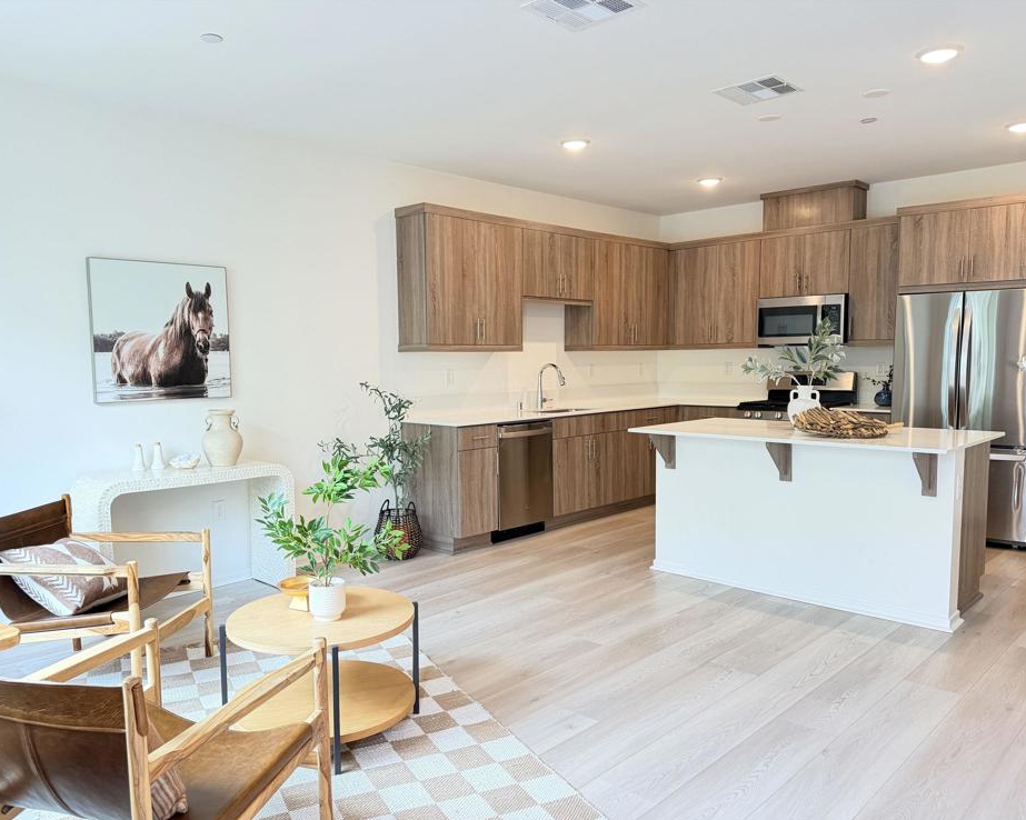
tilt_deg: -4.9
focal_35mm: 26
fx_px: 789
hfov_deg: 66.0
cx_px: 485
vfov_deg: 54.9
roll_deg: +0.8
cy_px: 424
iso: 400
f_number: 1.78
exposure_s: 1/120
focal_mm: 6.76
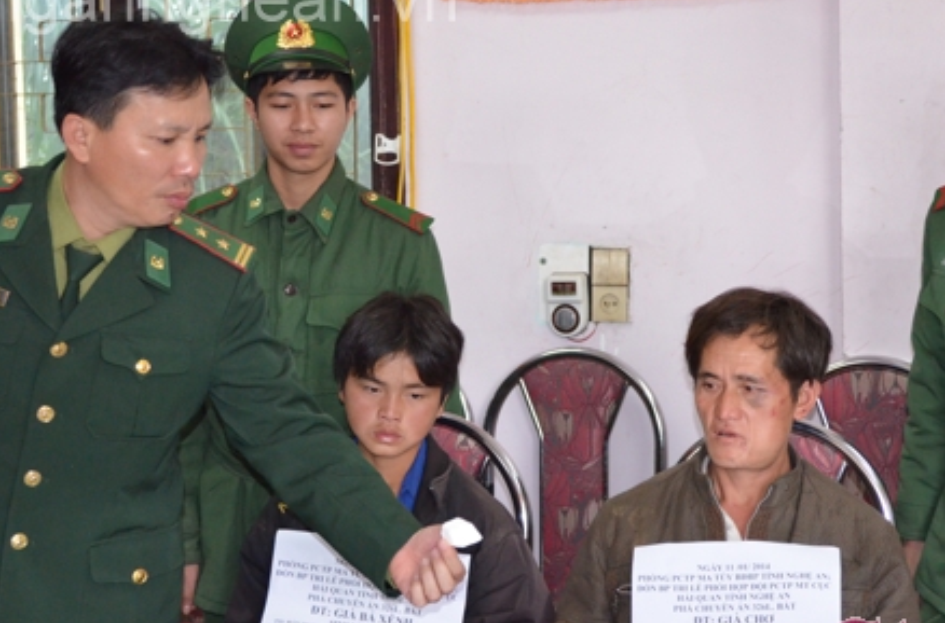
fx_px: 2008
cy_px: 372
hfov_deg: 26.5
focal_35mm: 77
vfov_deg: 17.6
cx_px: 522
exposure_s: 1/60
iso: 2800
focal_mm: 35
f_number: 5
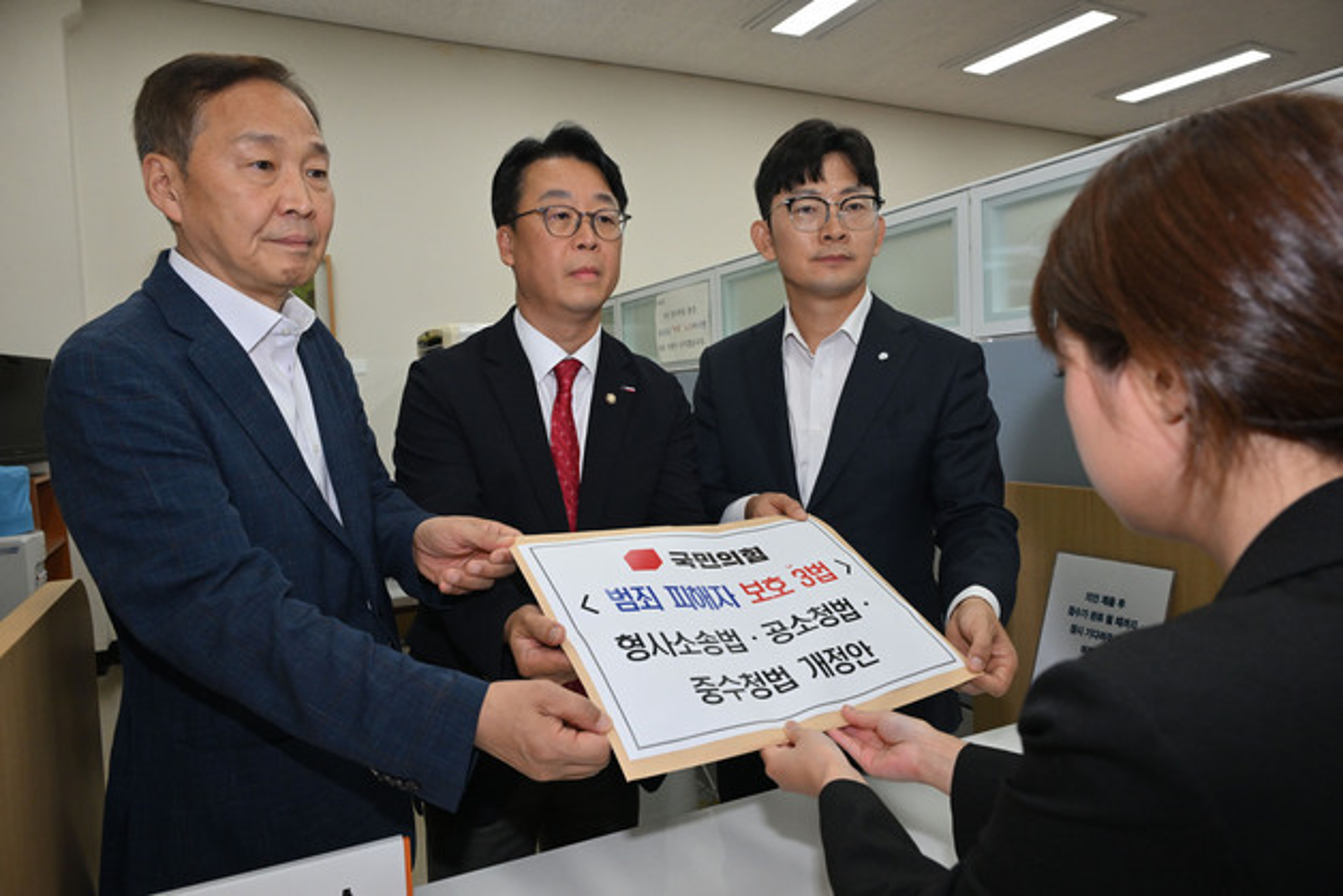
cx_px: 672
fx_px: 895
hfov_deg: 73.7
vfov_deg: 53.2
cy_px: 448
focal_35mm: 24
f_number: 6.3
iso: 1250
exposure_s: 1/250
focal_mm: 24
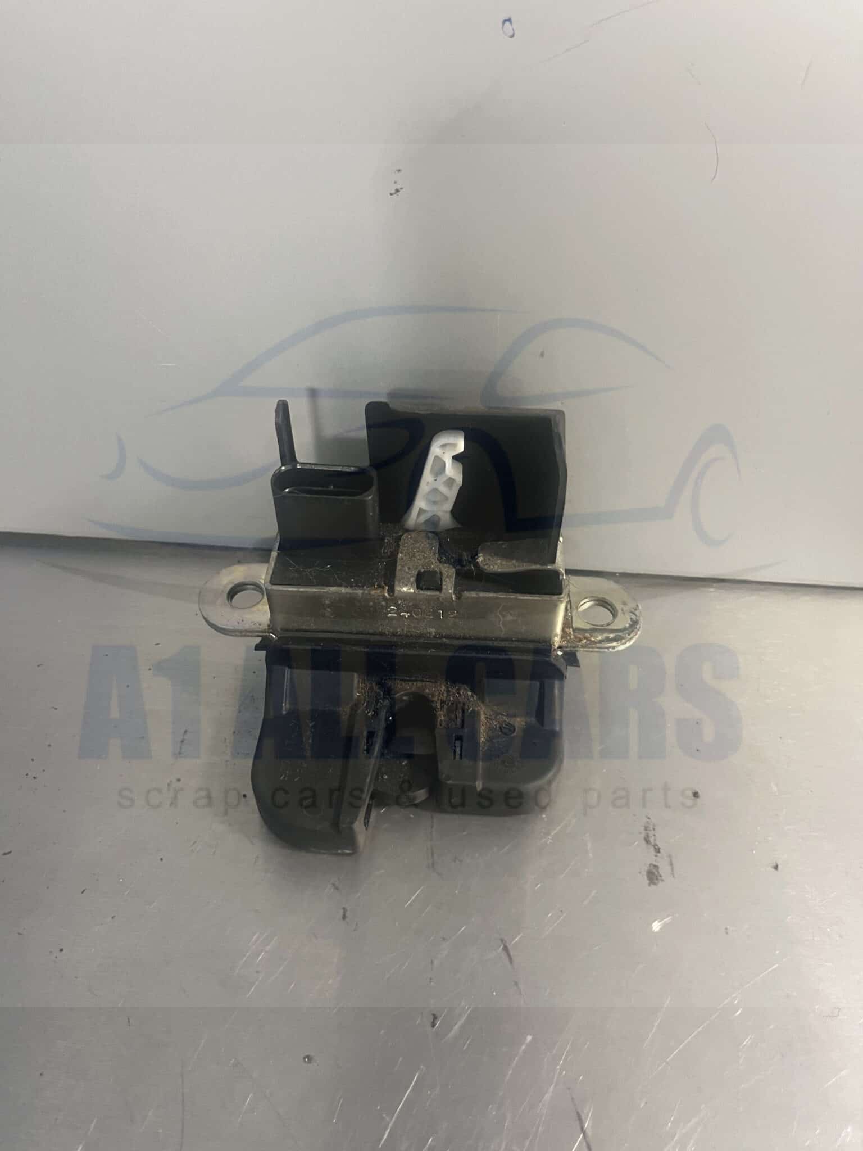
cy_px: 576
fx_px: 864
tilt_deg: -48.0
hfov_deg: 53.1
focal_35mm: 26
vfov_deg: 67.3
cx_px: 432
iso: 500
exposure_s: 1/50
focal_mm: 5.1
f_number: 1.6
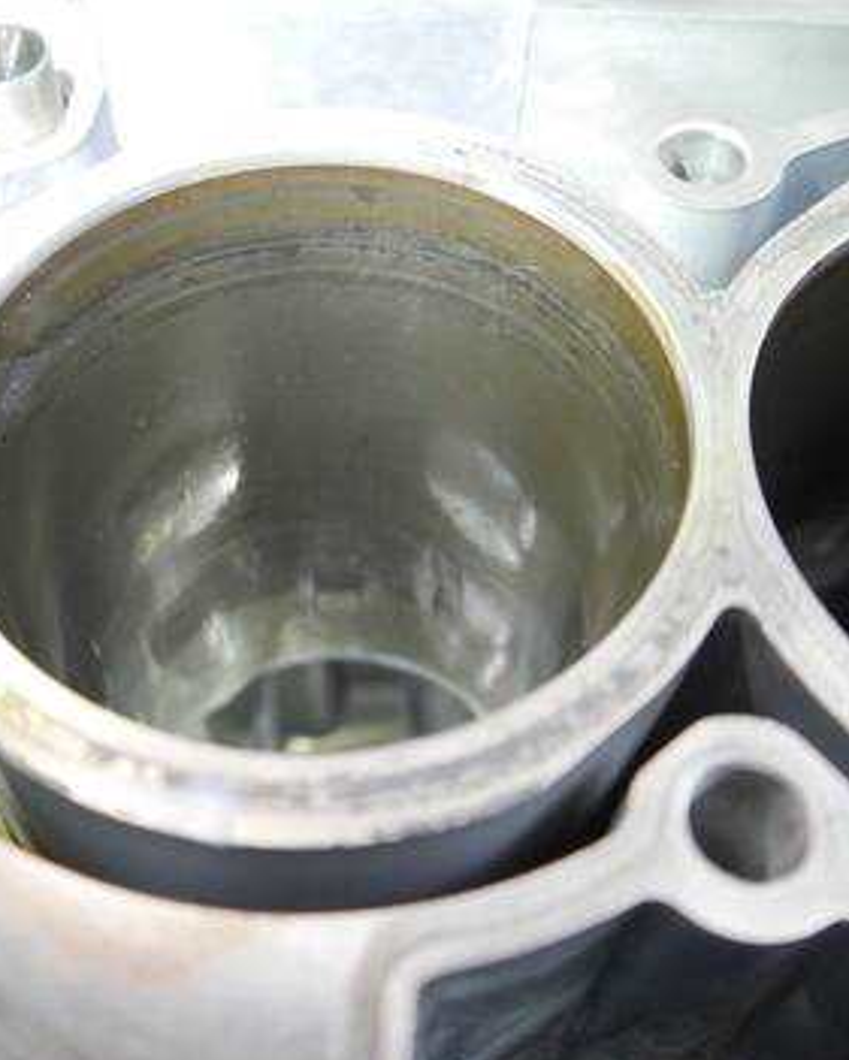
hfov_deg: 37.1
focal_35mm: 40
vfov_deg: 45.8
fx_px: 1256
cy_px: 532
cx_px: 320
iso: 1600
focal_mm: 15
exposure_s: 1/60
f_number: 3.5
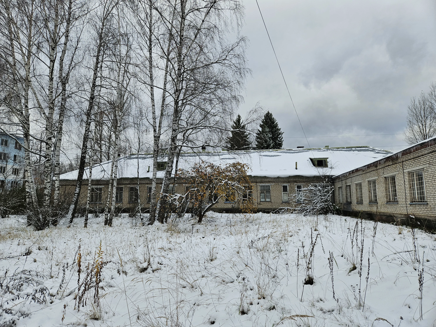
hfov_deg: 73.9
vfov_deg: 58.9
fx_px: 290
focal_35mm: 23
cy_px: 164
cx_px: 218
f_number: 1.8
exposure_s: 1/1117
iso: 50
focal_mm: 5.4
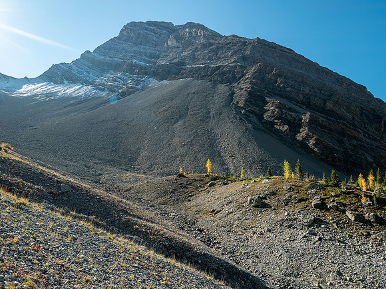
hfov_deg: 71.6
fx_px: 268
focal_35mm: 24
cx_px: 193
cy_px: 144
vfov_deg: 56.8
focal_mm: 12
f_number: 8
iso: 200
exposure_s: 1/160
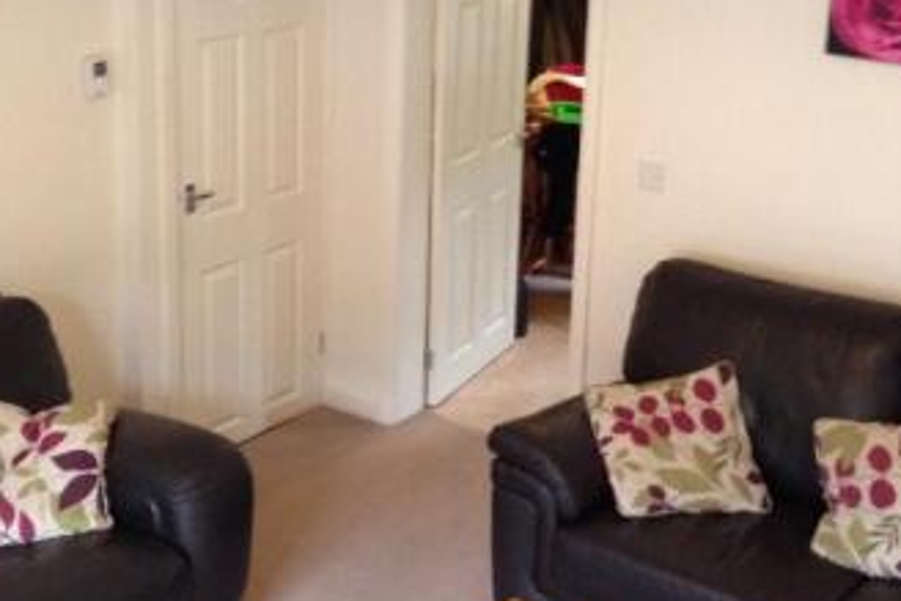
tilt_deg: -15.8
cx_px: 512
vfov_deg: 22.2
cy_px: 180
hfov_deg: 32.8
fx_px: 1527
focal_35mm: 61
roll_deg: -2.2
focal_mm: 4.12
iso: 400
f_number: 2.4
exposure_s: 1/15
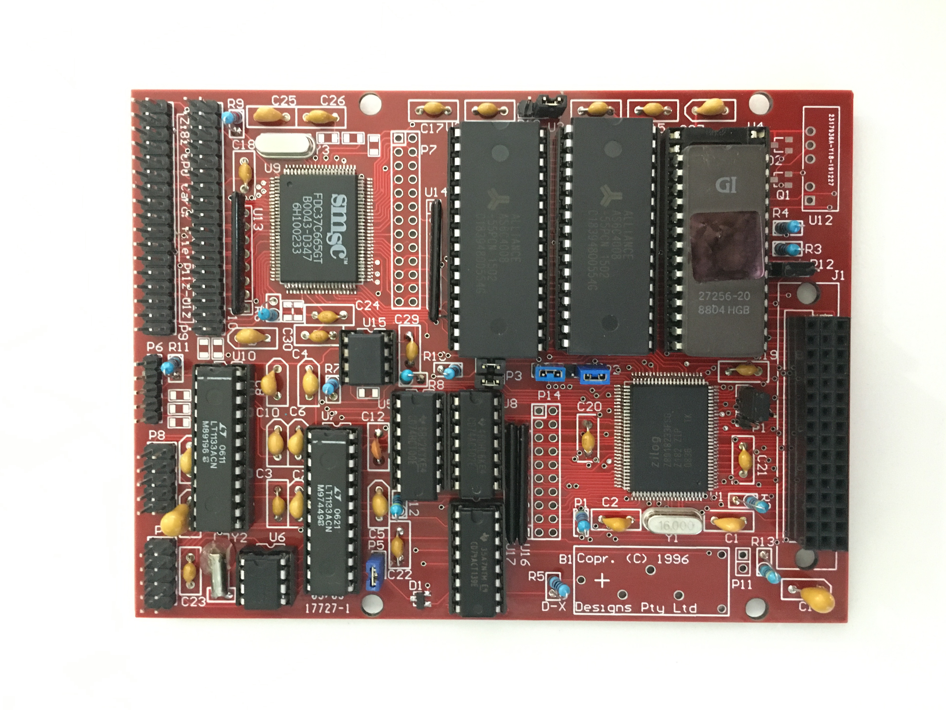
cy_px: 355
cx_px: 473
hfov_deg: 61.7
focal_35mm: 29
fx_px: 793
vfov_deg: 48.2
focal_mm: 4.15
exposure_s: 1/17
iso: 800
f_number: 2.2
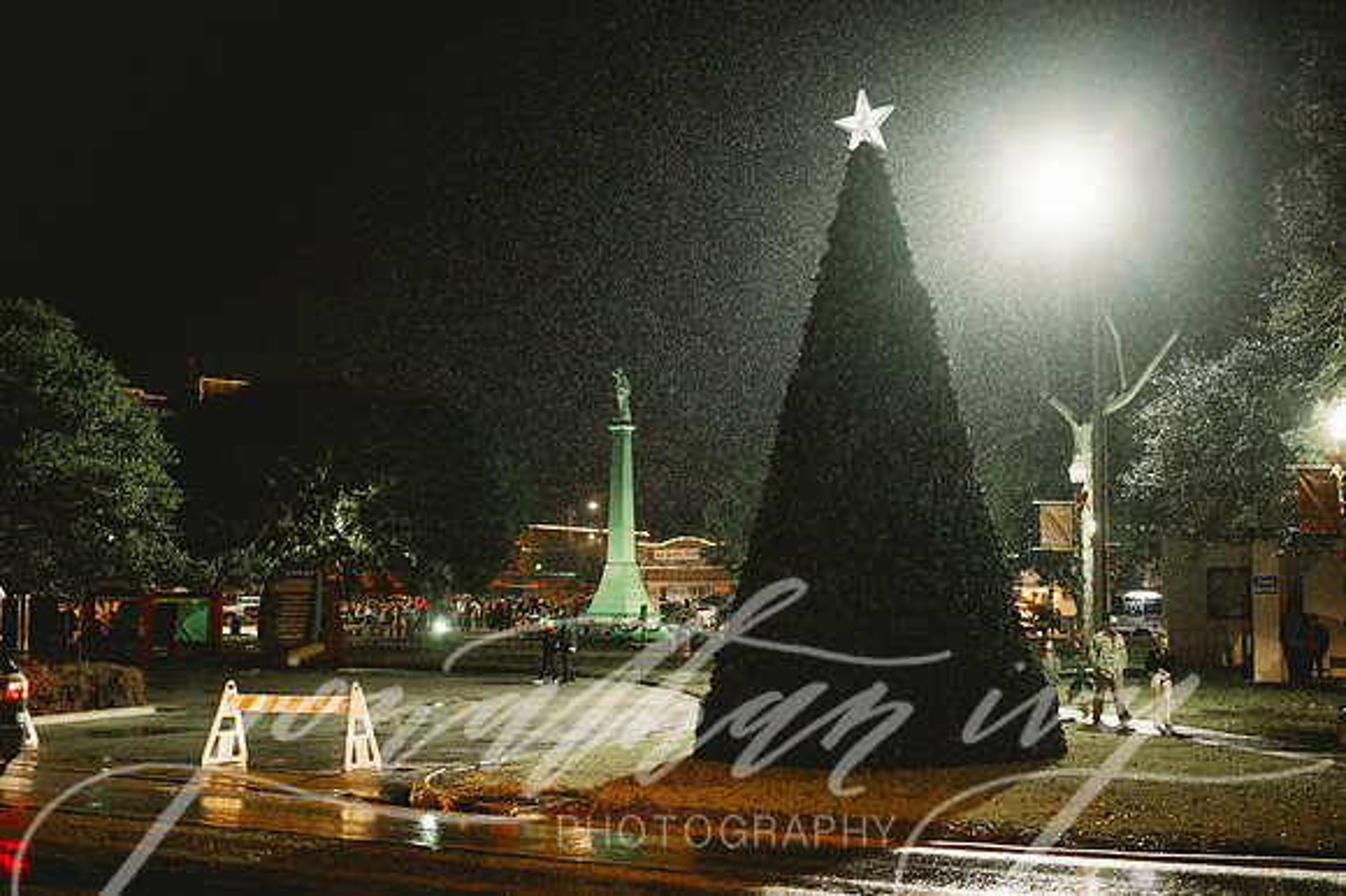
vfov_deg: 26.8
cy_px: 449
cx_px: 677
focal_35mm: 50
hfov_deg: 39.3
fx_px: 1882
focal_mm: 50
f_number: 2
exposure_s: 1/200
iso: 3200
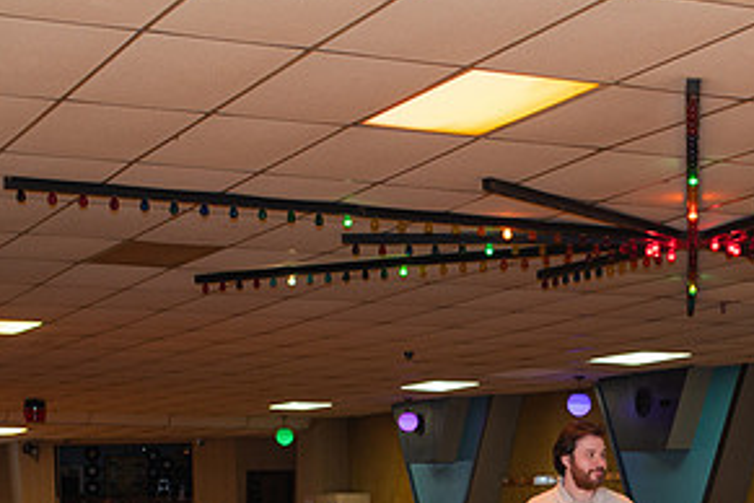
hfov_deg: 20.6
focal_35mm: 98
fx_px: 2052
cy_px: 536
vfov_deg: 13.7
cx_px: 617
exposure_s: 1/200
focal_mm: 35
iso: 1000
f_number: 3.2
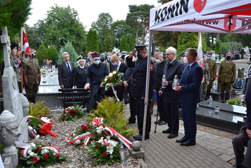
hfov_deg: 53.1
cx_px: 126
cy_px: 84
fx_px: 251
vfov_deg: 36.9
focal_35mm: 36
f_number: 5.6
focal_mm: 24
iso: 200
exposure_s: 1/125
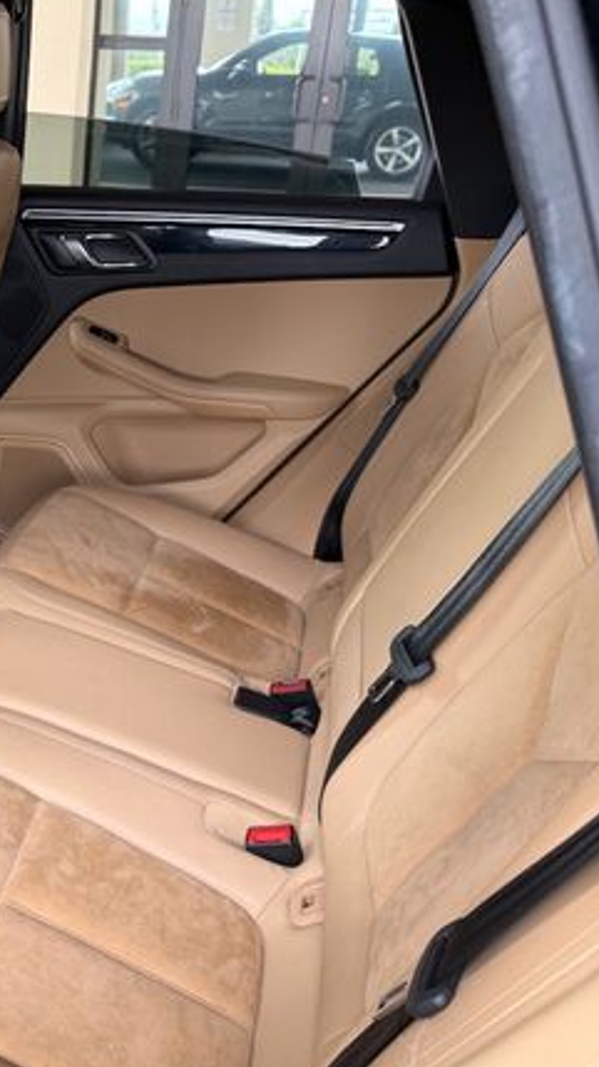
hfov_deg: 28.1
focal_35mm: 39
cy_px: 567
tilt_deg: -24.6
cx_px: -32
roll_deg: -4.7
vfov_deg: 51.6
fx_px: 1102
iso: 80
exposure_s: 1/127
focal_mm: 6.76
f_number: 1.78
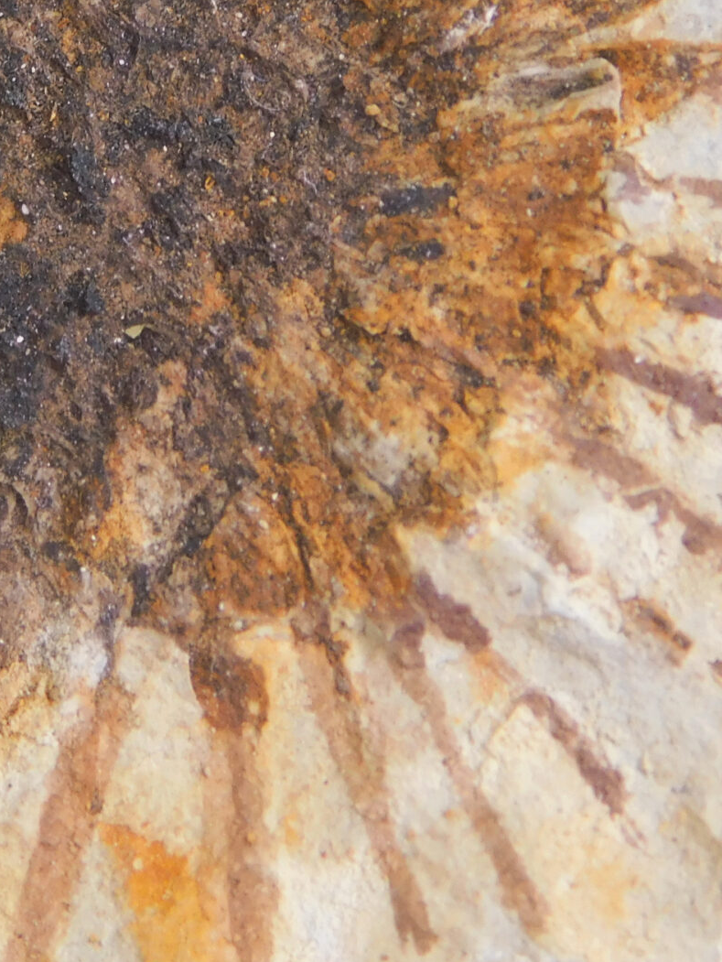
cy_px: 226
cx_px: 107
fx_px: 7782
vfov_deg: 7.1
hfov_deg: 5.3
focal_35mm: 280
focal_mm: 20.3
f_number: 4.8
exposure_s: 1/80
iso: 125
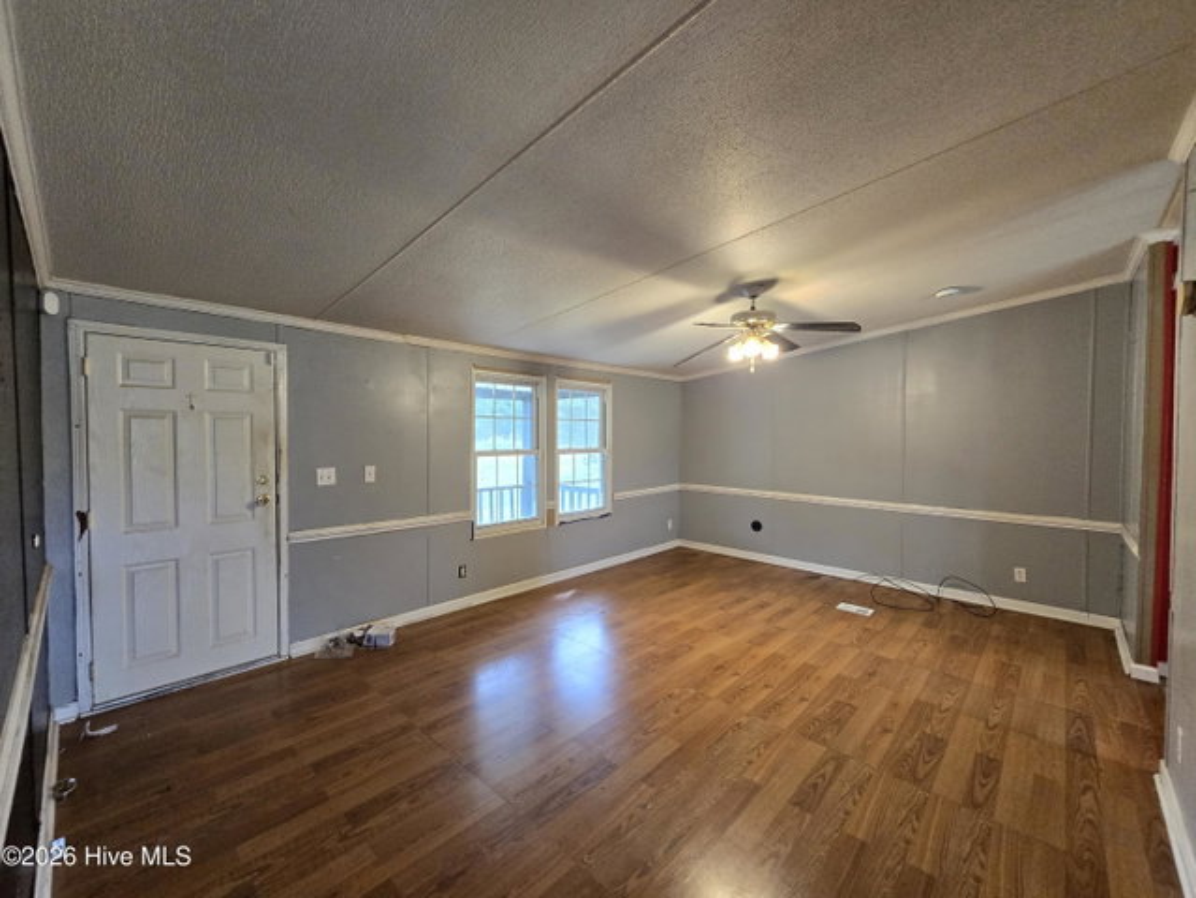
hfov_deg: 106.1
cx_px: 598
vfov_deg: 90.0
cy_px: 449
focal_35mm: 13
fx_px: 449
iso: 320
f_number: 2.2
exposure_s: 1/100
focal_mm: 2.2
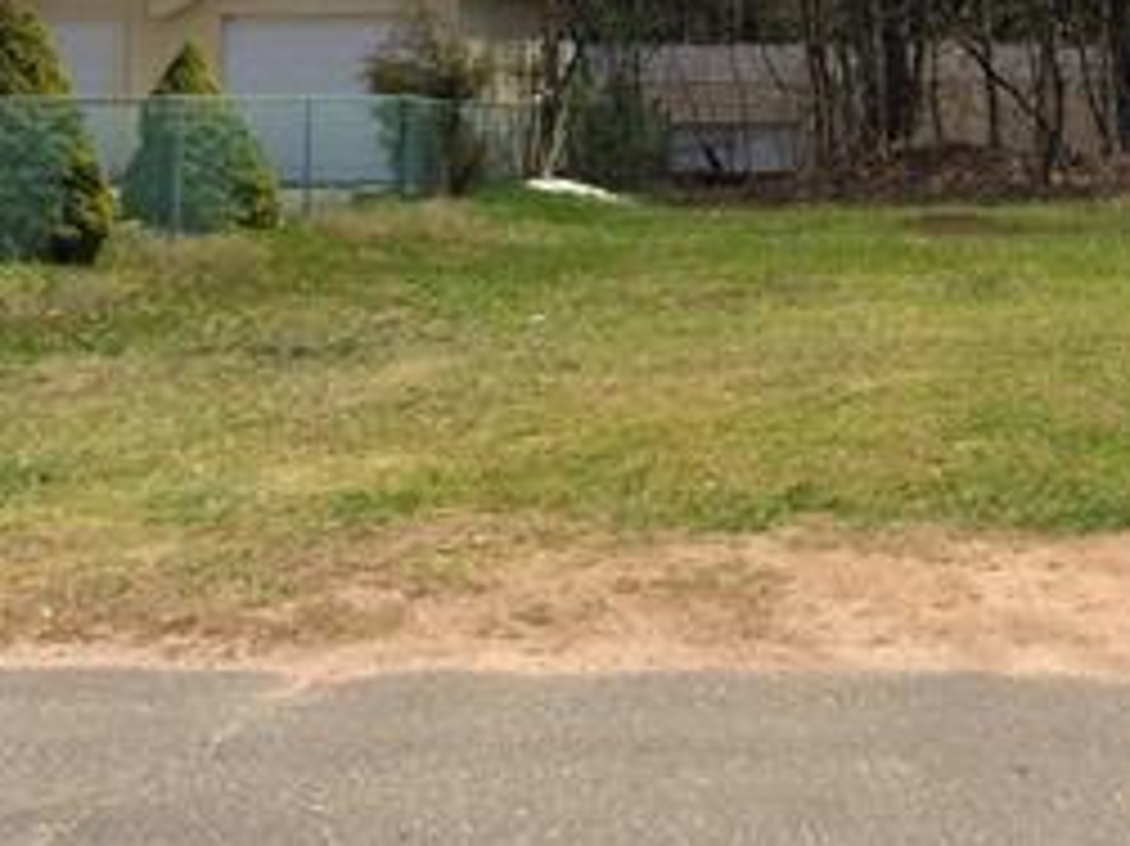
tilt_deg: +2.2
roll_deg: +0.3
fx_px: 2414
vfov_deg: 19.2
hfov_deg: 25.4
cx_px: 1049
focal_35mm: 74
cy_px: -50
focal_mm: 4.15
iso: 32
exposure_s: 1/1786
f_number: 2.2
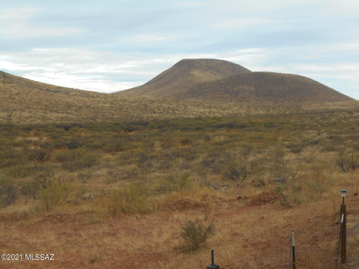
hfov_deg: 34.3
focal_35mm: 56
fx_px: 581
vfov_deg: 26.1
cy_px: 134
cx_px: 180
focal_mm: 10
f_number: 4.9
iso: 80
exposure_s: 1/100
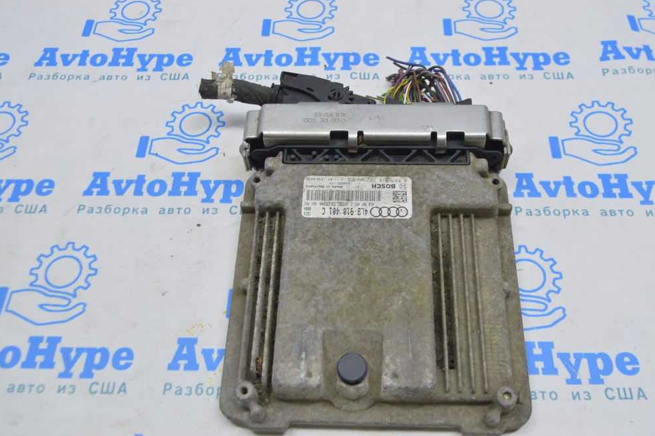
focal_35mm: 34
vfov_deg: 38.8
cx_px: 329
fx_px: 618
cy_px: 221
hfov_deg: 55.8
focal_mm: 22
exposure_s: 1/20
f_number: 5.6
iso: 400
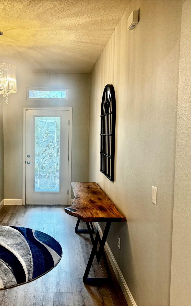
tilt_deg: -4.6
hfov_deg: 36.7
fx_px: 283
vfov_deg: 56.7
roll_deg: -0.8
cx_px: 56
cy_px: 153
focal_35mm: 34
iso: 160
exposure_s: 1/60
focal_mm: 6.76
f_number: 1.78
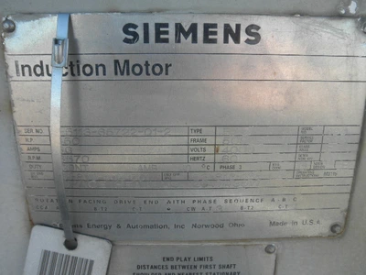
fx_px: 296
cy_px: 138
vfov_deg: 49.7
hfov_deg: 63.4
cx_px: 183
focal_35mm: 28
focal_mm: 5
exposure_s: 1/200
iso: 64
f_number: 3
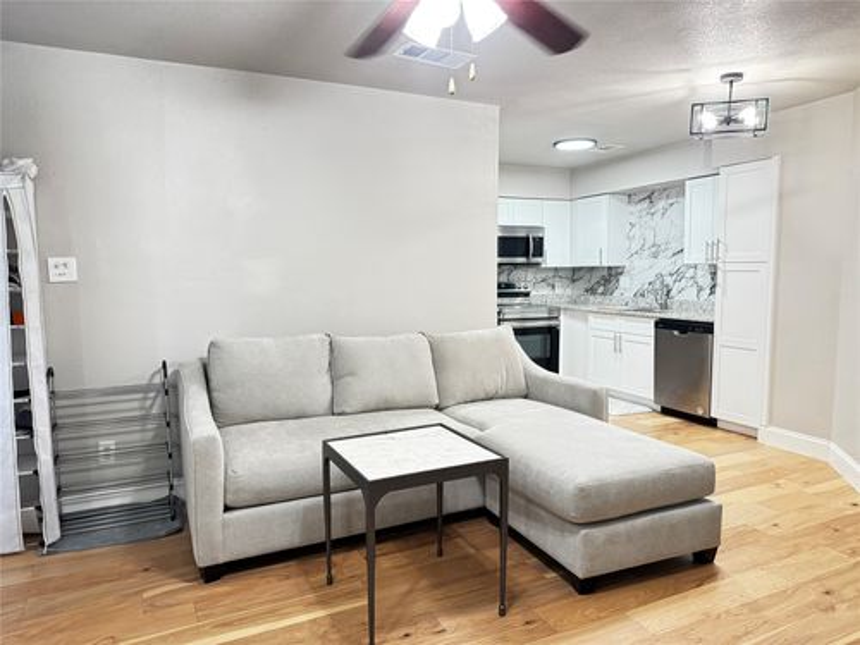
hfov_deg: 71.6
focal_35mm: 24
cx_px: 430
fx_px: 596
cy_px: 322
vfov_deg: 56.8
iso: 500
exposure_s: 1/60
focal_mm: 6.76
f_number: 1.78
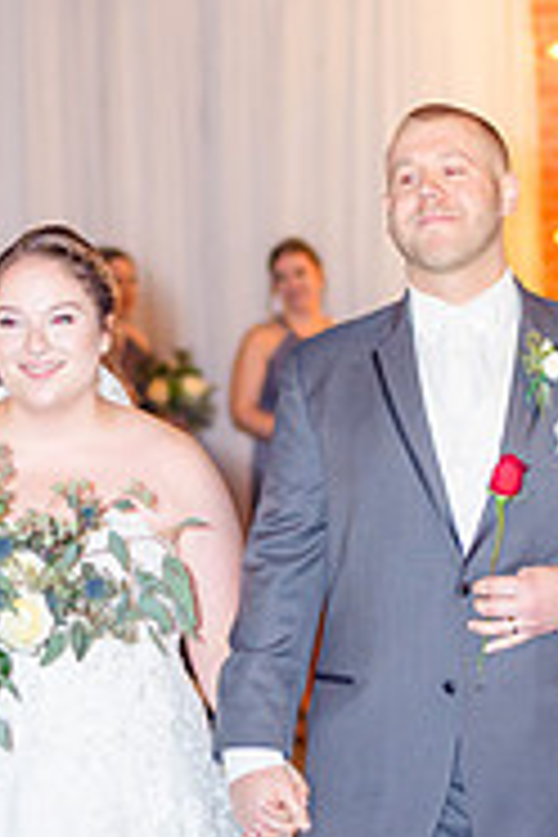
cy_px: 472
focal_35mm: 181
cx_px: 256
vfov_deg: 11.4
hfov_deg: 7.6
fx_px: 4208
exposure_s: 1/200
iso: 200
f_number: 1.8
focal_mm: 50
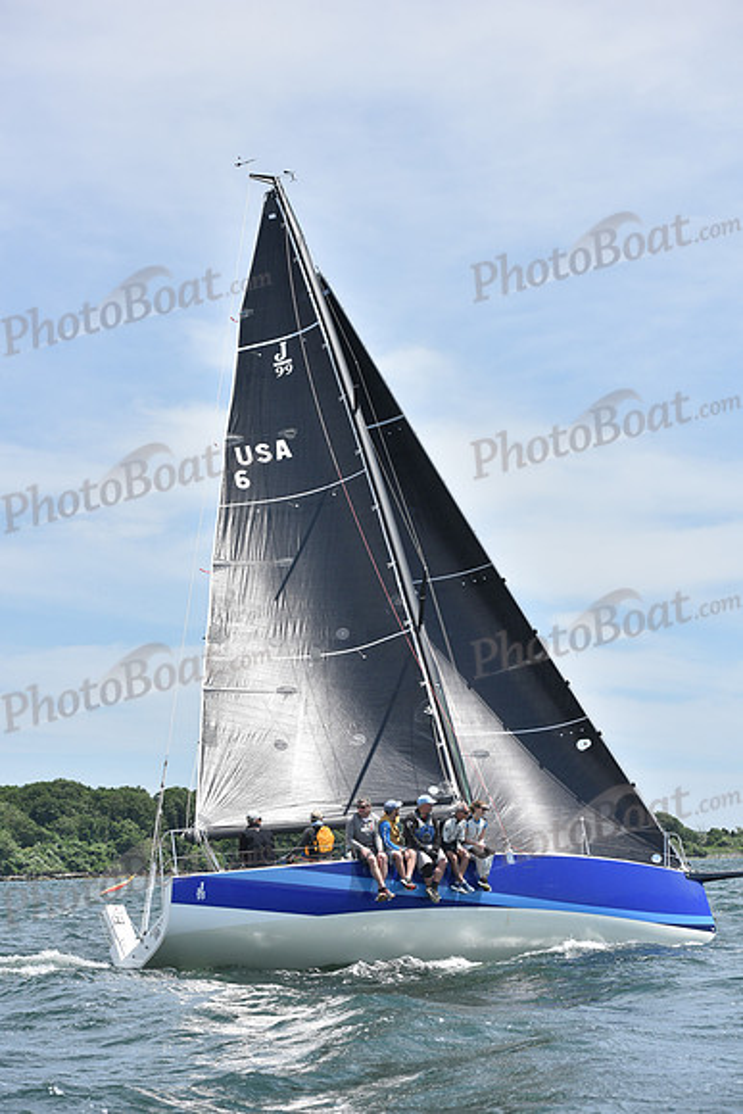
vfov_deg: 28.8
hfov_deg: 19.5
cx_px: 372
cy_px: 557
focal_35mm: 70
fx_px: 2166
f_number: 6.3
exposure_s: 1/1250
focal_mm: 70
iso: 250
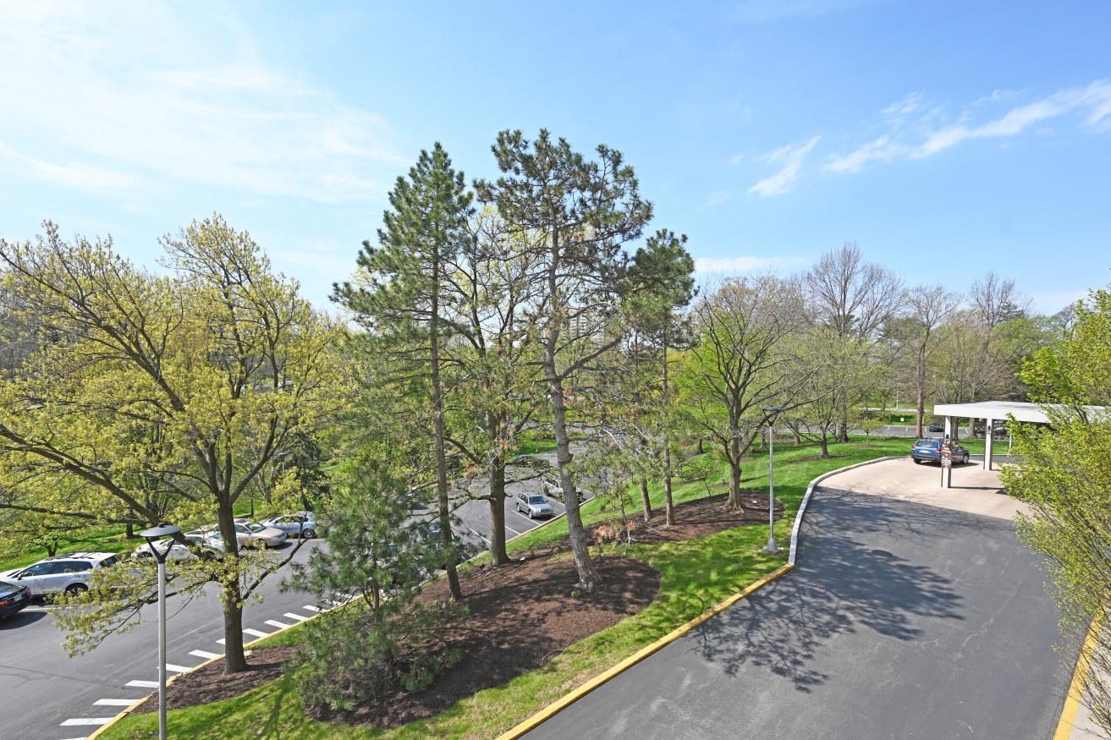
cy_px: 387
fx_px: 494
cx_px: 559
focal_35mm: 16
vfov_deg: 73.7
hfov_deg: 96.7
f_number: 7.1
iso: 100
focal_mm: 14
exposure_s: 1/320
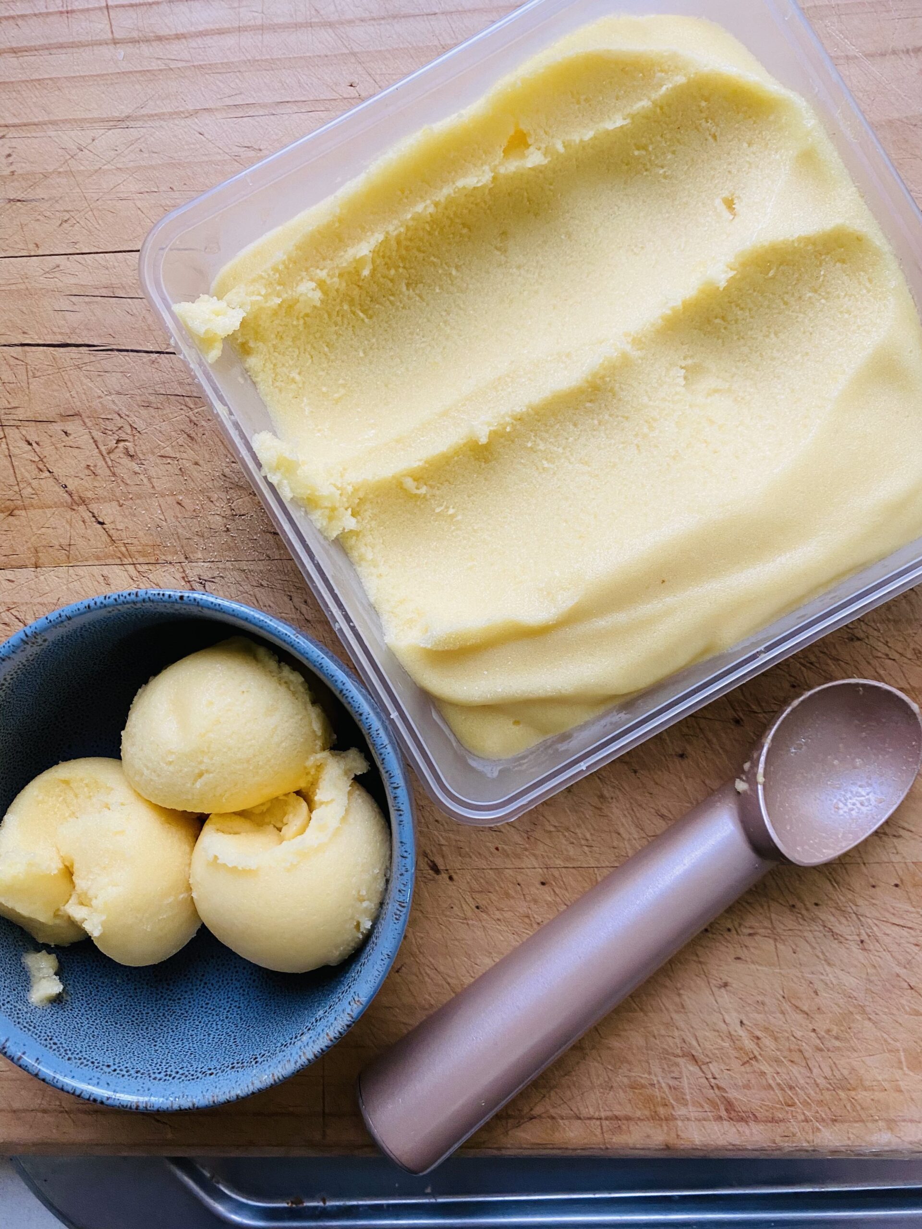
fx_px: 923
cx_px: 461
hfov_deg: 53.1
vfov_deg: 67.3
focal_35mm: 26
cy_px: 614
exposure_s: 1/60
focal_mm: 4.25
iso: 160
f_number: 1.8
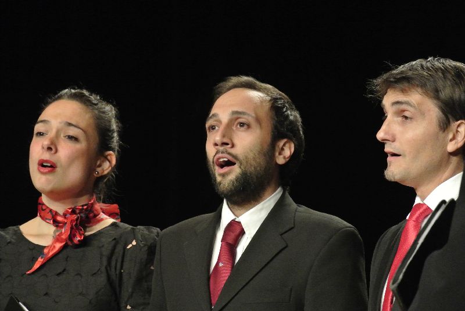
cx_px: 232
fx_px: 3840
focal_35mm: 297
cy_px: 156
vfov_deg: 4.6
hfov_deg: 6.9
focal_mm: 110
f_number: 5.6
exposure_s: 1/60
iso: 2800
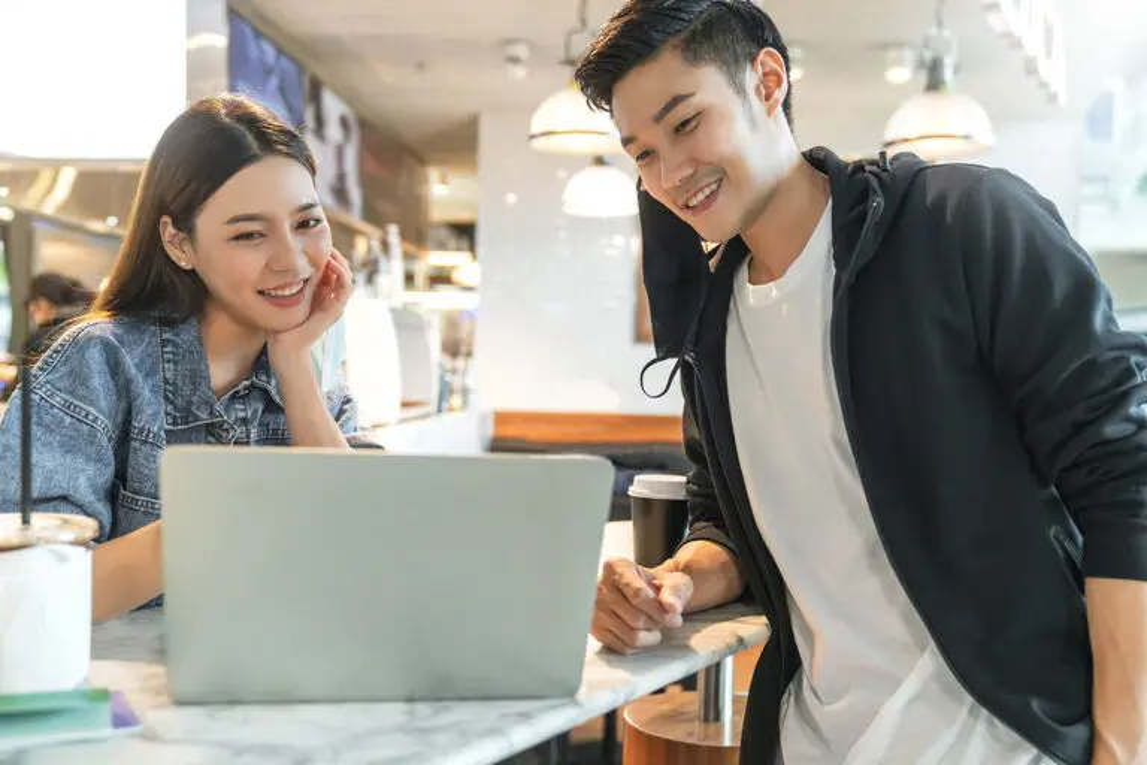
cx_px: 574
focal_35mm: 37
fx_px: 1179
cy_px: 382
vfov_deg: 35.9
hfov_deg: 51.9
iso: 640
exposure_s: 1/100
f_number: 2.8
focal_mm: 37
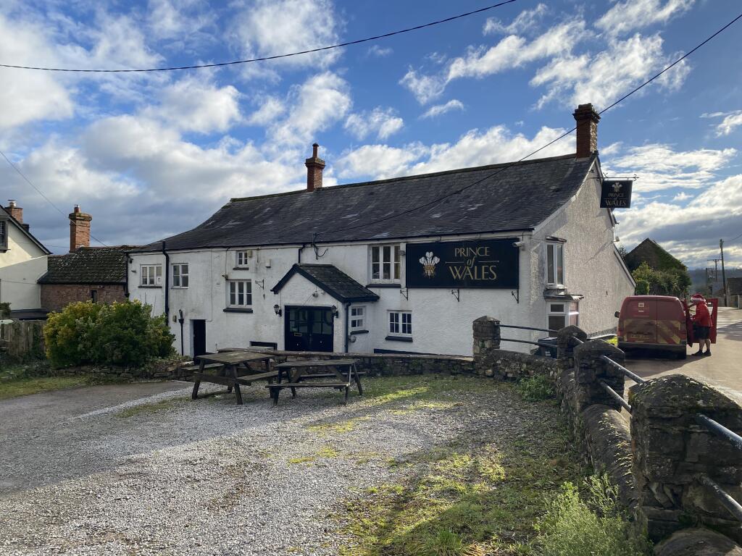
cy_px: 278
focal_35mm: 26
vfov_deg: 53.1
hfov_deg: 67.3
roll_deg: +0.2
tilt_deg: -0.6
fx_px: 557
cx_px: 371
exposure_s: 1/3300
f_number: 1.8
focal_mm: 4.25
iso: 32
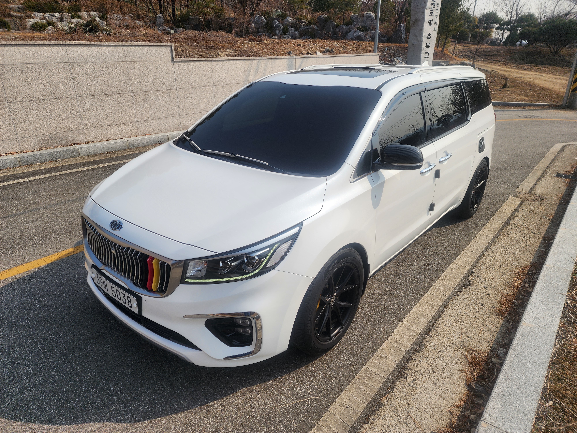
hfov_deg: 73.9
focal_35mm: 23
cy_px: 216
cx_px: 288
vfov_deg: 58.9
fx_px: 383
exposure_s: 1/1623
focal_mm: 6.4
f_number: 1.8
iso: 12
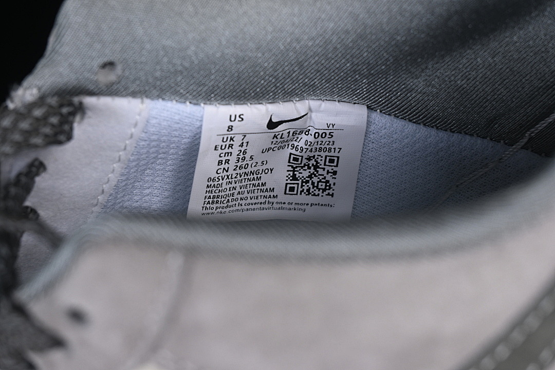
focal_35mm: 75
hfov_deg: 27.0
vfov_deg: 18.2
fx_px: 1156
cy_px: 185
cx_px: 278
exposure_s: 1/80
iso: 160
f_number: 7.1
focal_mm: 50
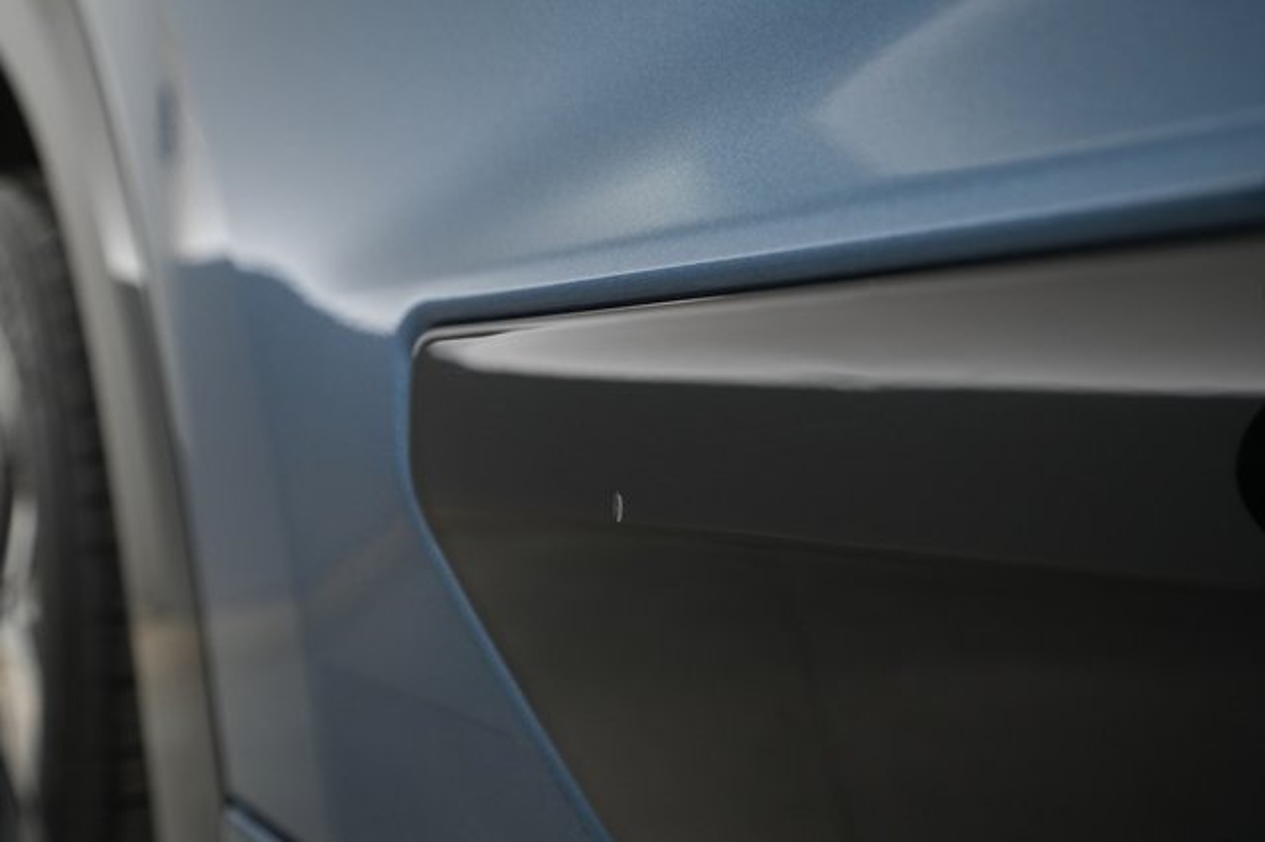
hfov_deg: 71.5
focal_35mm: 25
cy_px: 421
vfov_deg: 51.2
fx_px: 878
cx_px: 632
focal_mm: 25
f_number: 4.5
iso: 2500
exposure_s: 1/100
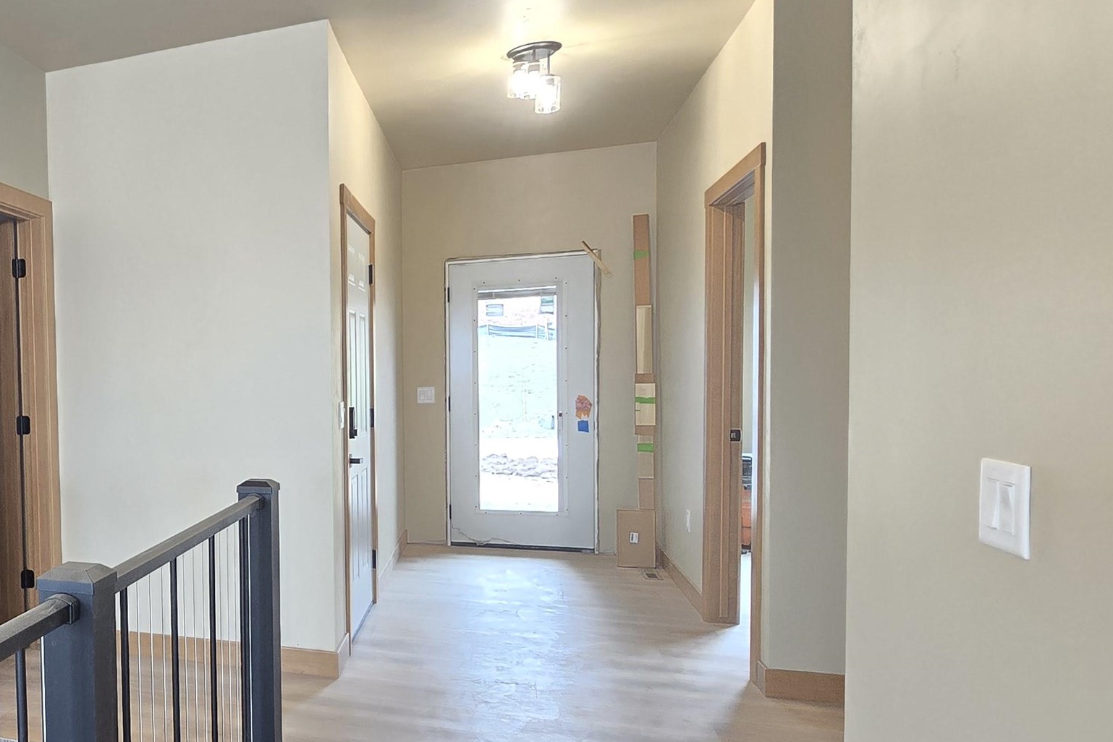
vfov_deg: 47.9
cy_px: 401
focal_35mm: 27
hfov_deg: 56.2
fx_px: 835
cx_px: 72
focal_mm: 2.2
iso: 200
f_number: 2.2
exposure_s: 1/60
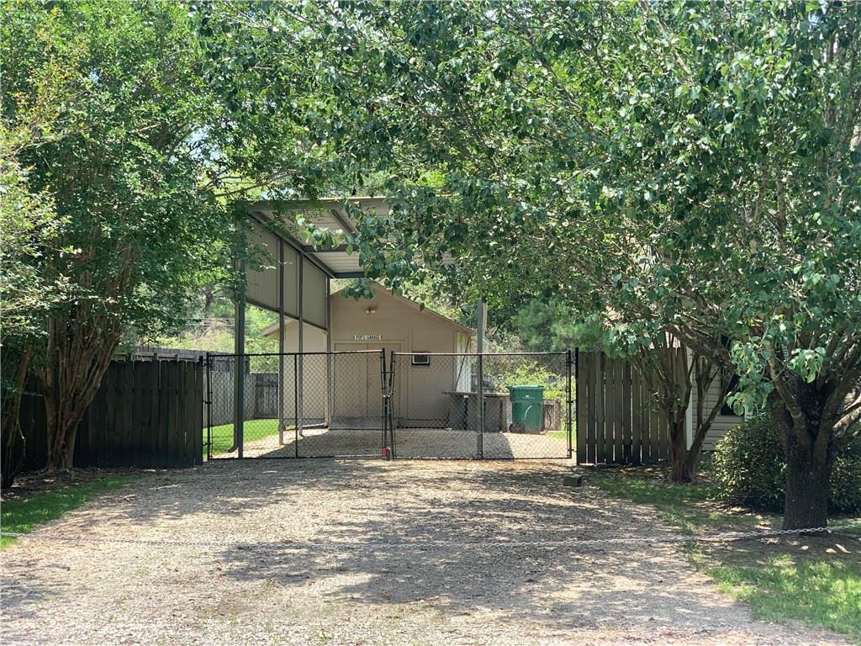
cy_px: 323
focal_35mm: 52
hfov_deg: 36.8
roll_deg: -0.7
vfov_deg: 28.0
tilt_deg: +3.6
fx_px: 1293
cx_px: 430
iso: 16
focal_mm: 6
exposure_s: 1/220
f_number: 2.4
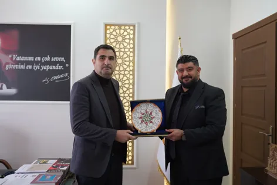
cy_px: 92
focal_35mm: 33
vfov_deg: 40.0
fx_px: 254
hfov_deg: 57.2
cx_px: 138
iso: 2500
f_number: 4
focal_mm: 33
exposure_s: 1/160
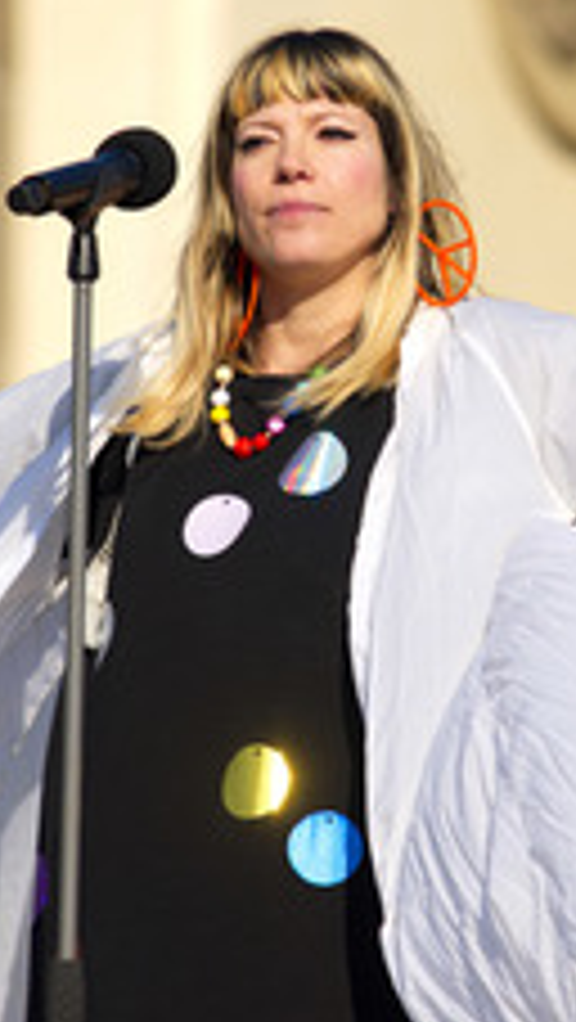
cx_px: 358
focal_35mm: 385
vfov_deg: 5.6
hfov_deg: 3.2
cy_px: 509
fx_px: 10434
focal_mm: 185
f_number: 4.5
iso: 100
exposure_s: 1/800
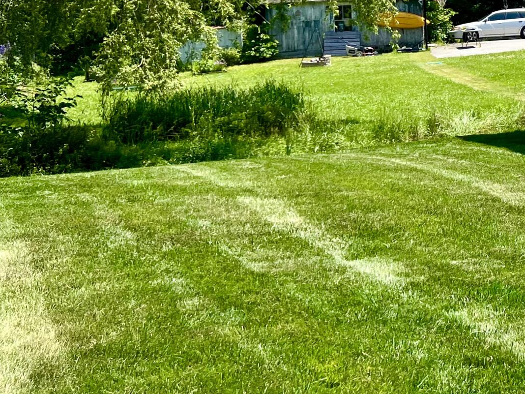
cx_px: 678
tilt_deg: +0.4
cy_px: -20
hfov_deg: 23.6
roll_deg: +4.6
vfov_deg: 19.5
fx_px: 1107
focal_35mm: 73
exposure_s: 1/2841
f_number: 1.5
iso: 50
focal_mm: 5.7
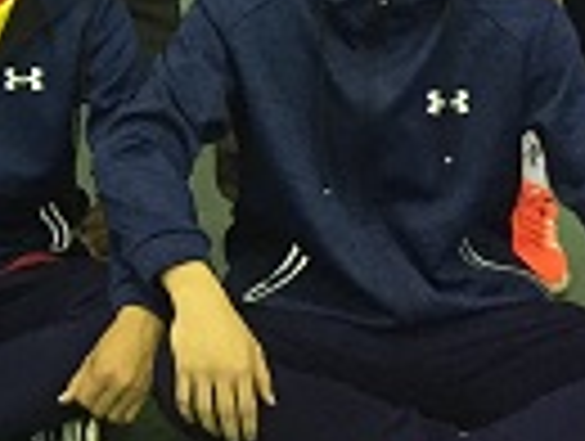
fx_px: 2641
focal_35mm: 156
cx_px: -450
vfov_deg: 9.2
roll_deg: -0.1
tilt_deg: -9.0
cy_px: -277
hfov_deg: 11.7
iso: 160
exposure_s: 1/33
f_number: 2.2
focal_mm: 4.15
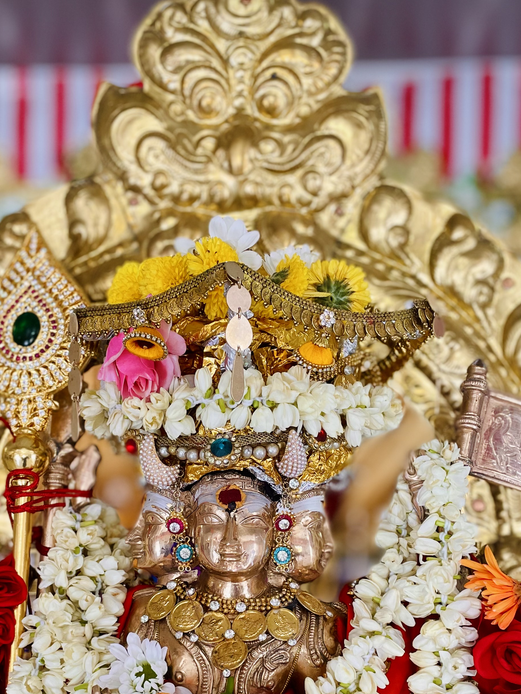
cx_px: 235
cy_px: 482
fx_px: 863
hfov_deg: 33.6
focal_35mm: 43
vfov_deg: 43.0
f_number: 1.6
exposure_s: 1/120
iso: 125
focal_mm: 4.2
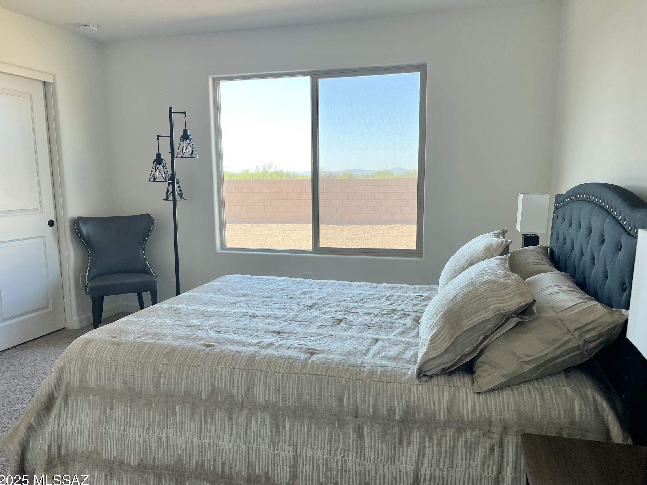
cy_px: 252
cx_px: 322
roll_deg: +0.5
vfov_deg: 51.3
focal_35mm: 27
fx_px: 505
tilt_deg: -8.4
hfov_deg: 65.3
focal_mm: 5.7
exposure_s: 1/223
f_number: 1.5
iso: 40
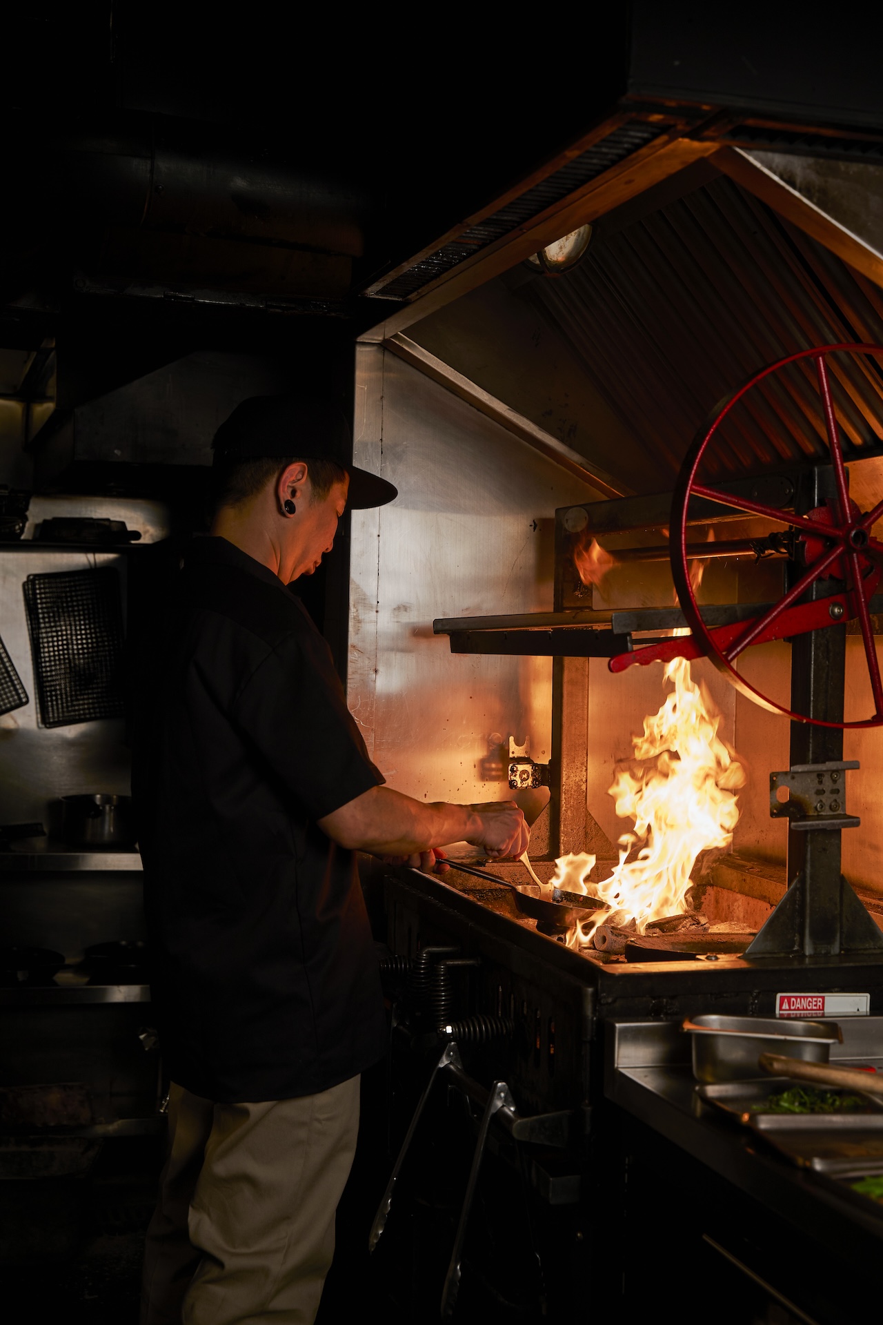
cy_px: 662
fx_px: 1729
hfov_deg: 28.6
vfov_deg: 41.9
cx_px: 442
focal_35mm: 47
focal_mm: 47
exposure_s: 1/160
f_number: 4.5
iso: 320
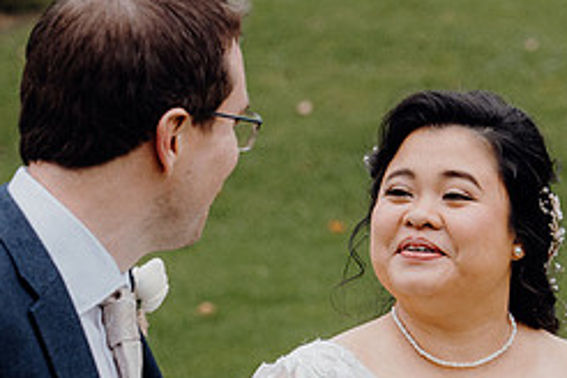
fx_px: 3906
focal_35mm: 248
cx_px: 346
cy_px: 333
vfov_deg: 5.5
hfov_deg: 8.3
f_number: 3.5
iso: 640
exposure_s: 1/160
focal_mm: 70
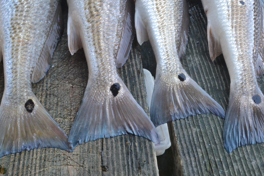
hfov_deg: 43.6
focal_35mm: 45
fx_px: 330
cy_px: 101
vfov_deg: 29.8
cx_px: 137
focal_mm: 24
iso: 3200
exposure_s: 1/80
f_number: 16
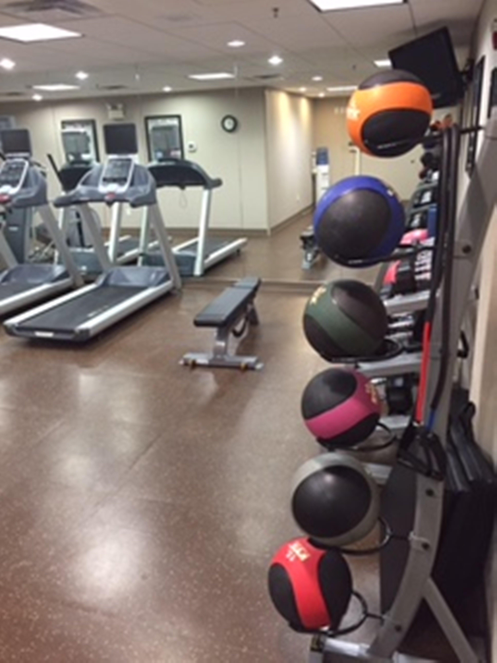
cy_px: 332
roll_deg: +2.7
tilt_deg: -18.7
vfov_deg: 61.7
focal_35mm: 29
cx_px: 248
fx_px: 555
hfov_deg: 48.2
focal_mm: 4.15
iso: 160
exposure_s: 1/30
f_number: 2.2
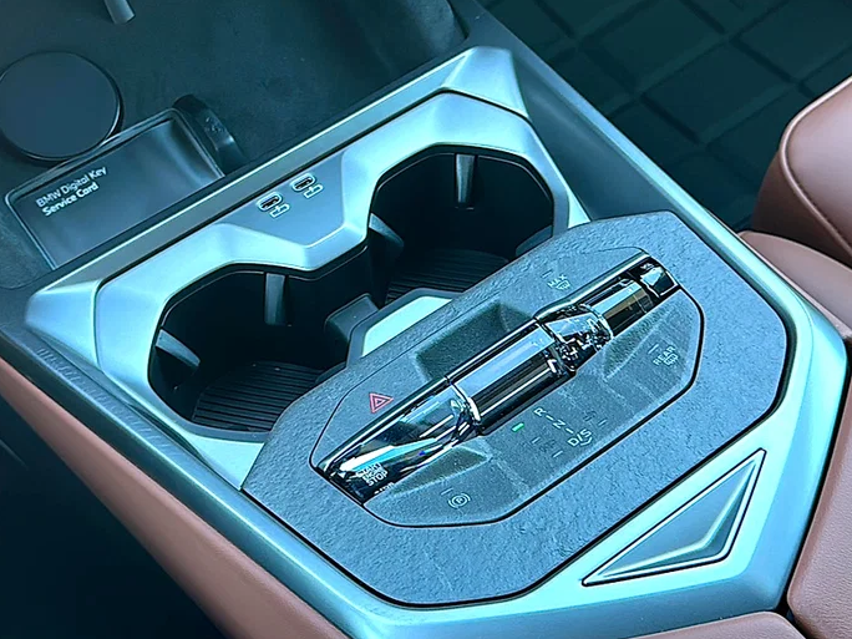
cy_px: 315
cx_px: 422
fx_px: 1083
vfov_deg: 32.9
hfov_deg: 42.9
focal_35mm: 44
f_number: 1.78
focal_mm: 6.86
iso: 50
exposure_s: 1/45
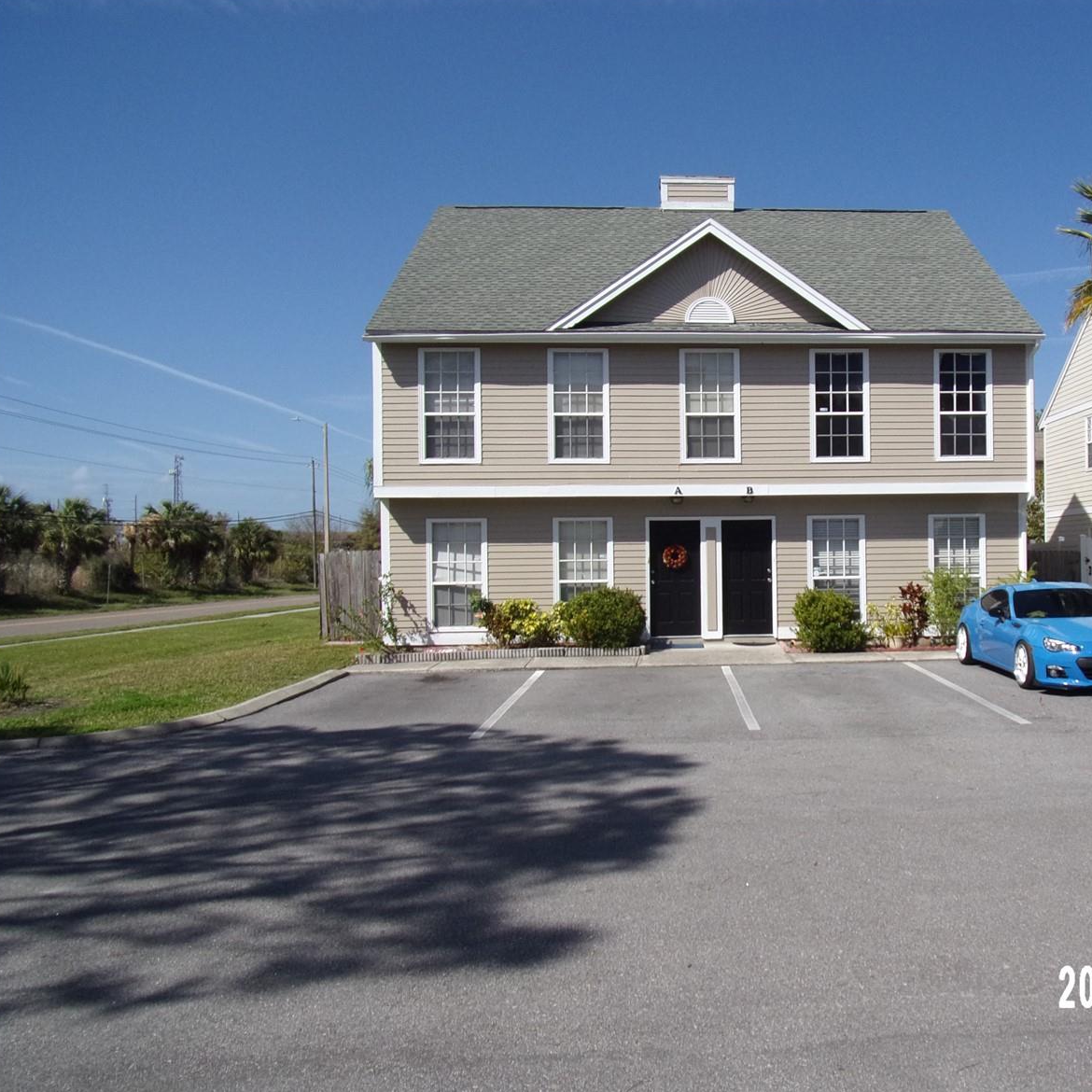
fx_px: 1035
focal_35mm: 29
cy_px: 551
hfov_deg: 54.4
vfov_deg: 55.6
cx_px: 736
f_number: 10.8
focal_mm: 4.3
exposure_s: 1/150
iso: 80
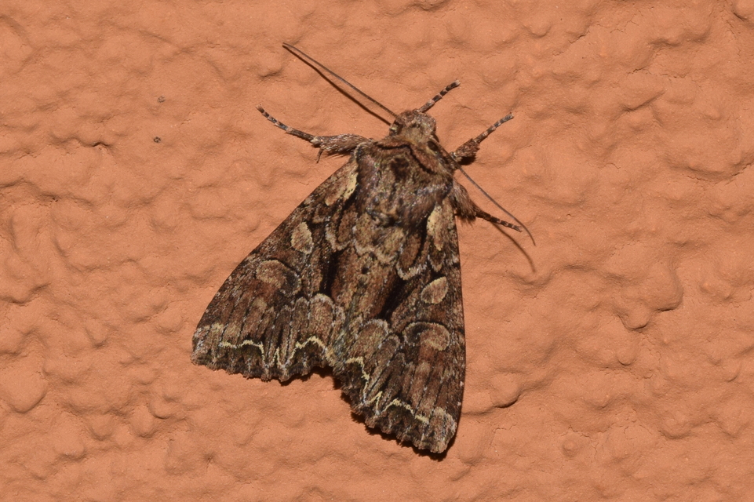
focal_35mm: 210
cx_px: 377
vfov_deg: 6.5
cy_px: 251
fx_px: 4397
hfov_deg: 9.8
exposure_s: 1/160
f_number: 16
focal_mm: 140
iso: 400
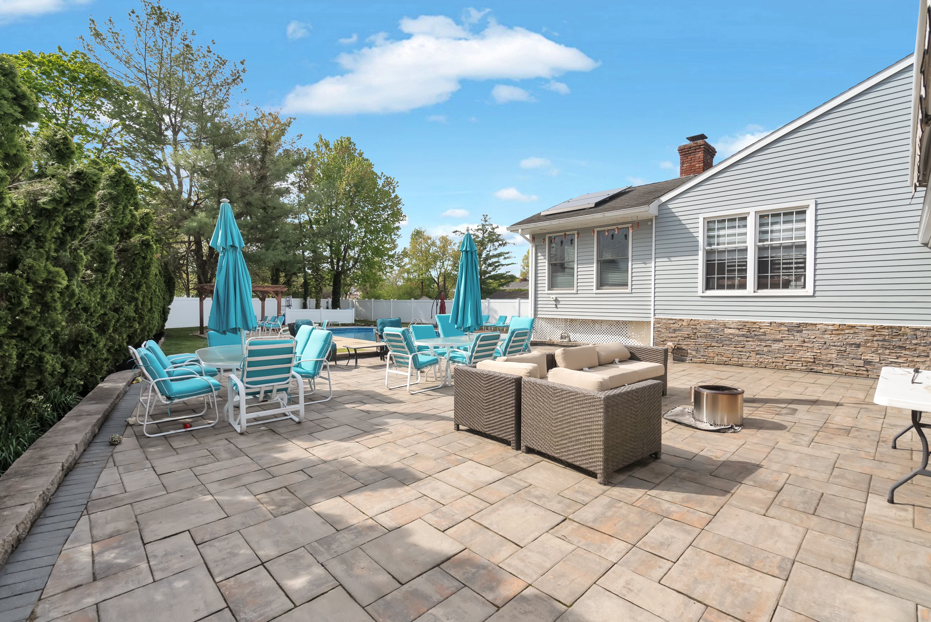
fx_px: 414
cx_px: 466
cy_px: 311
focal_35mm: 16
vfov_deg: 73.8
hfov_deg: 96.7
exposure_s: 1/200
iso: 100
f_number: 8
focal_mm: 16
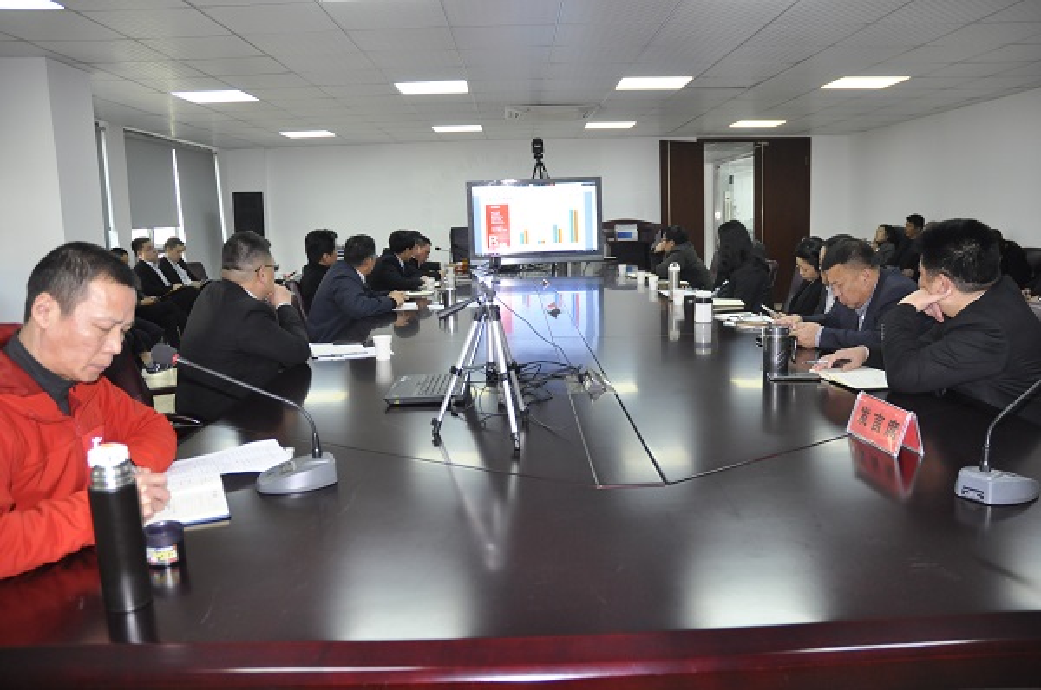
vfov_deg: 47.8
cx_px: 520
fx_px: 779
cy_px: 345
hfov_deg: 67.5
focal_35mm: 27
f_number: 4
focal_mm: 18
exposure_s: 1/60
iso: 800
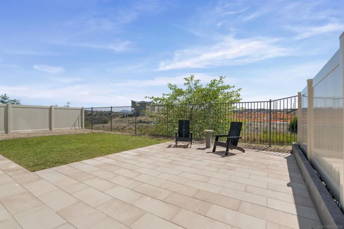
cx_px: 172
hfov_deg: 96.8
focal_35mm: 16
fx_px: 153
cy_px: 114
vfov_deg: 73.7
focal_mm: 16
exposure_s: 1/500
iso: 100
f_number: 9
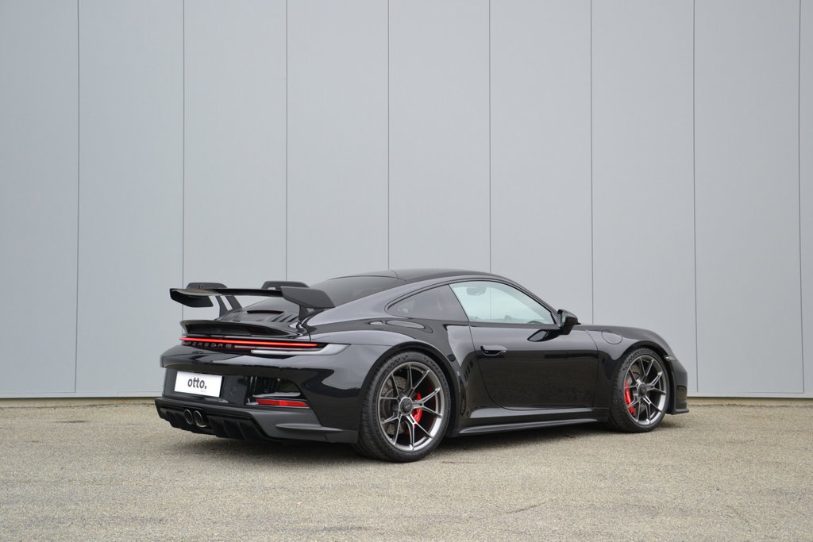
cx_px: 406
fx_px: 1084
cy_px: 271
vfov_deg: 28.1
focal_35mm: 48
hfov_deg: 41.1
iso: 320
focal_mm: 32
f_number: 5.6
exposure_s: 1/125
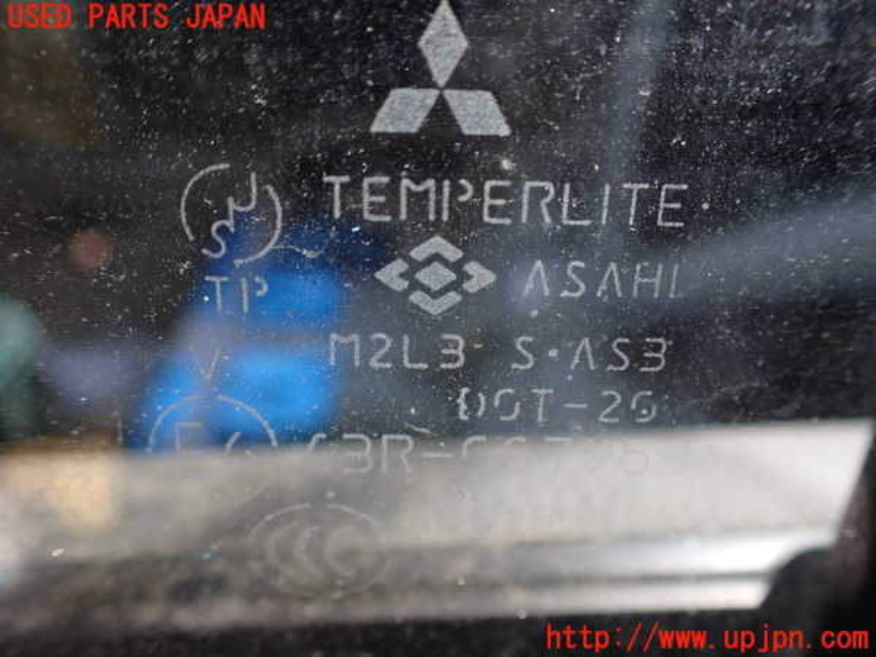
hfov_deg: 60.0
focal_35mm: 30
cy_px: 328
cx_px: 438
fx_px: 759
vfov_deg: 46.8
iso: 100
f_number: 2.3
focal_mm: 5.4
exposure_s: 1/160
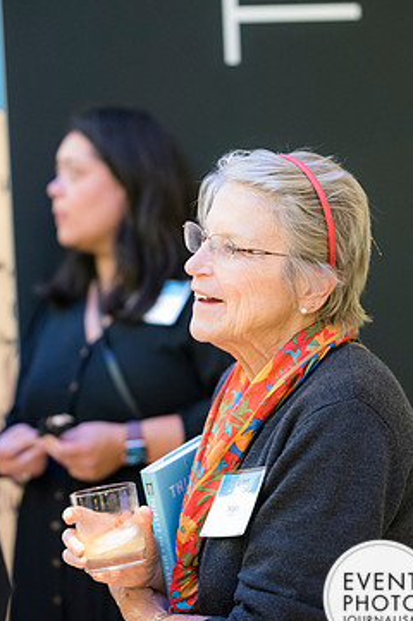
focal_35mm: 131
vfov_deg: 15.7
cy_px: 322
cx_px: 236
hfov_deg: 10.4
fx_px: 2258
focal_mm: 105
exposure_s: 1/50
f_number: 2.8
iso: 6400
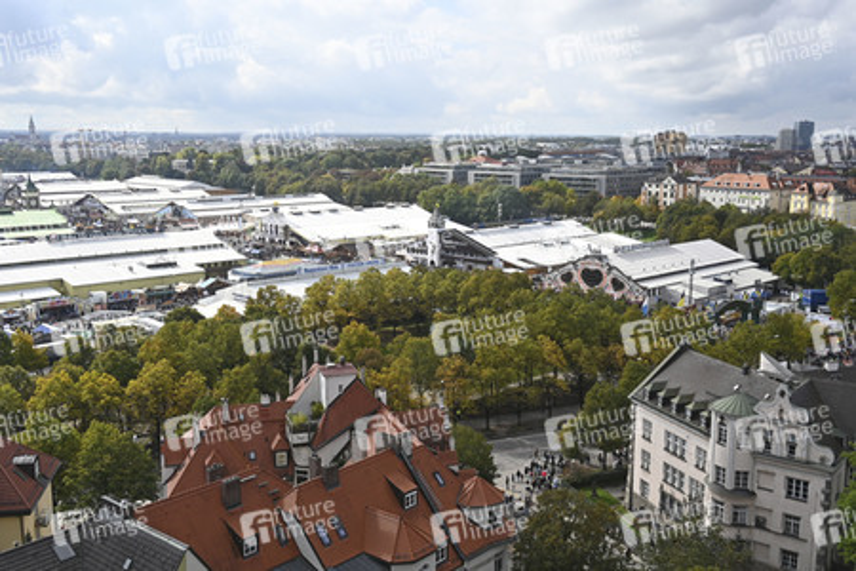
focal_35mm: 36
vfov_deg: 36.9
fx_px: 856
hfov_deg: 53.1
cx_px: 428
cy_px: 286
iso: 100
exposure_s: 1/320
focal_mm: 24
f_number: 6.3
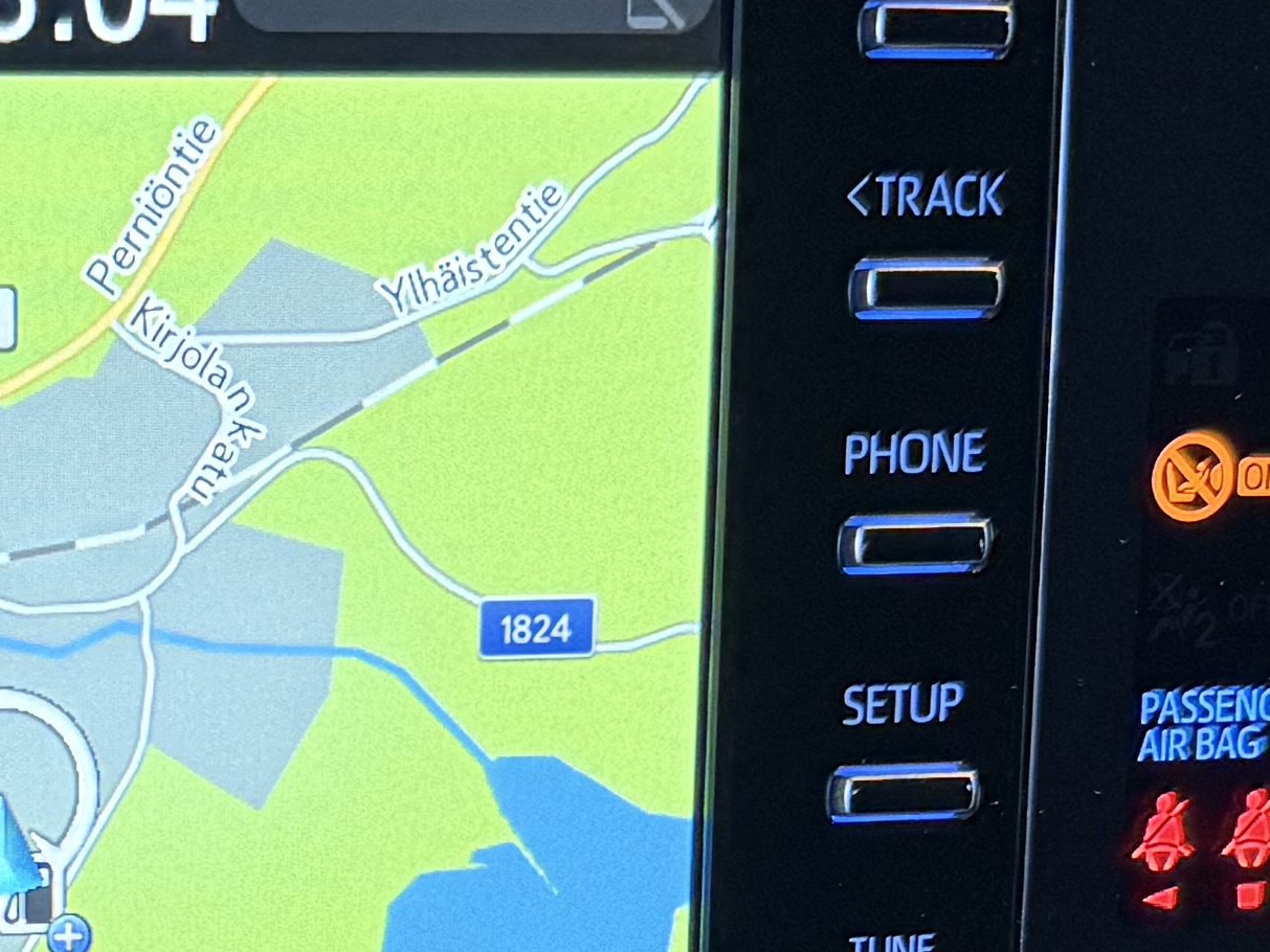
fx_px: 4146
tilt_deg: -21.4
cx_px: -139
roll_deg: -0.4
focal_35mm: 113
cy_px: 1559
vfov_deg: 12.3
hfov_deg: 16.8
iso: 320
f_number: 1.78
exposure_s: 1/50
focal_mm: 6.76
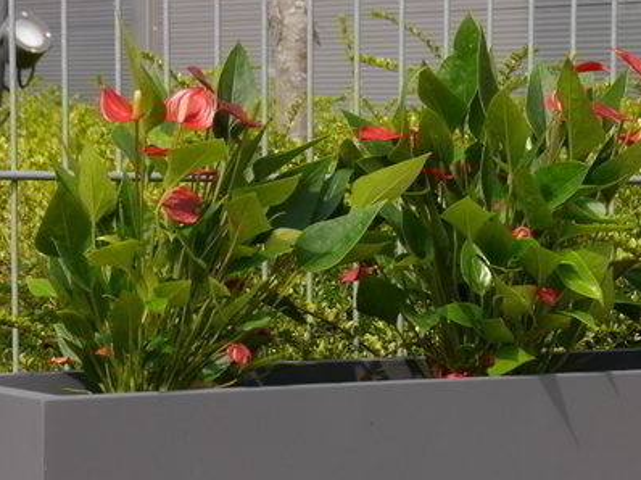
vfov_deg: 8.7
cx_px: 435
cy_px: 451
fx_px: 3128
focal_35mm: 169
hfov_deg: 11.7
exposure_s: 1/250
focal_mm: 42
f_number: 8
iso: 160
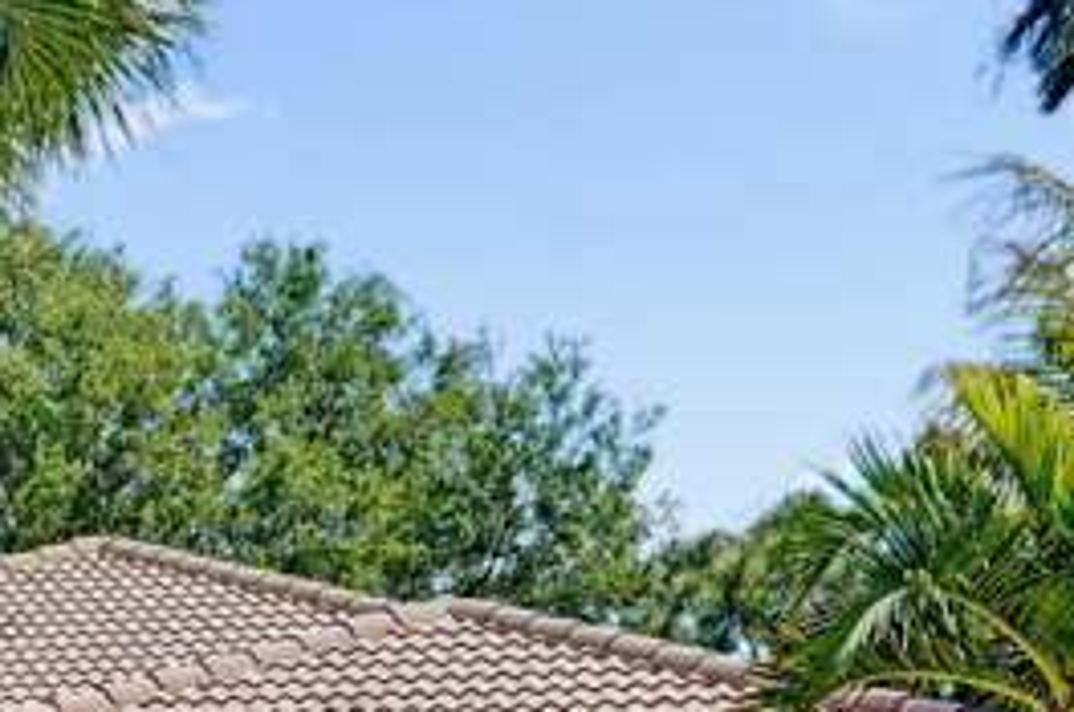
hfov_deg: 20.4
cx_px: -199
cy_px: 1070
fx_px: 2799
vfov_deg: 13.6
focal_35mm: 94
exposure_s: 1/4000
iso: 800
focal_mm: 31
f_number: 6.3
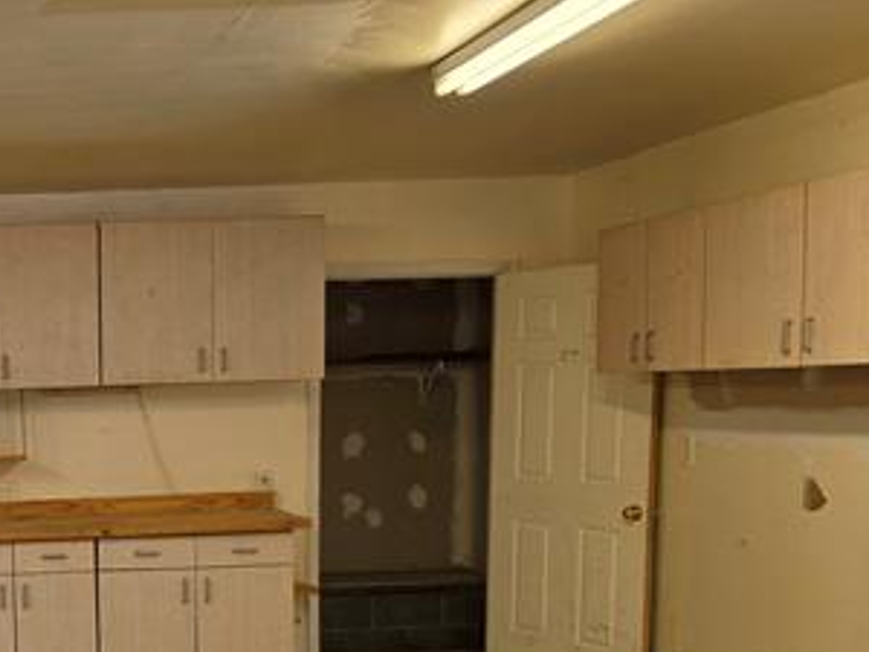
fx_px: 1230
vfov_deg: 29.1
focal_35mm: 49
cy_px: 507
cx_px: -46
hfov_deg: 34.5
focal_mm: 6.5
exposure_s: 1/120
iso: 50
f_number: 1.4
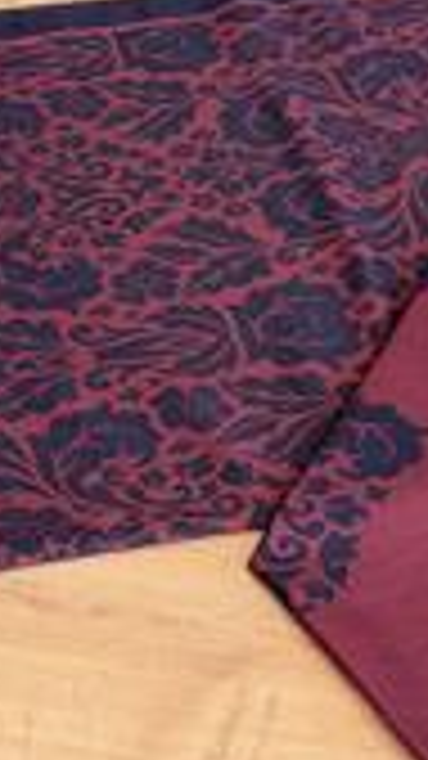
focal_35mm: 128
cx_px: 446
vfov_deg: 16.3
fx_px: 2584
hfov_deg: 9.4
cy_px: -52
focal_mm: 6.76
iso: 64
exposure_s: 1/119
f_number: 1.78
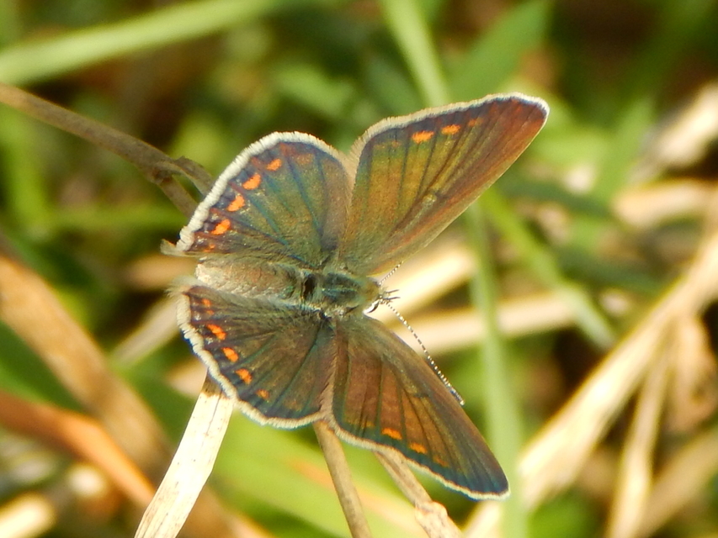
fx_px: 6535
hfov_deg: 6.3
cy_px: 269
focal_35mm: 315
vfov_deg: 4.7
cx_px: 359
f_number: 5.7
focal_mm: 56.5
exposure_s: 1/320
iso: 125
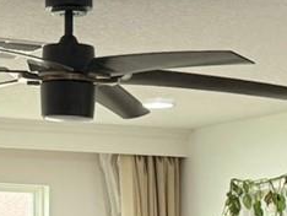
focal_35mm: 164
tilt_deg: -0.7
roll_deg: -0.5
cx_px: 123
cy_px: 301
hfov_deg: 12.0
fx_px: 1361
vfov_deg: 8.9
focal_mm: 6.76
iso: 160
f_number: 1.78
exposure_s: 1/232
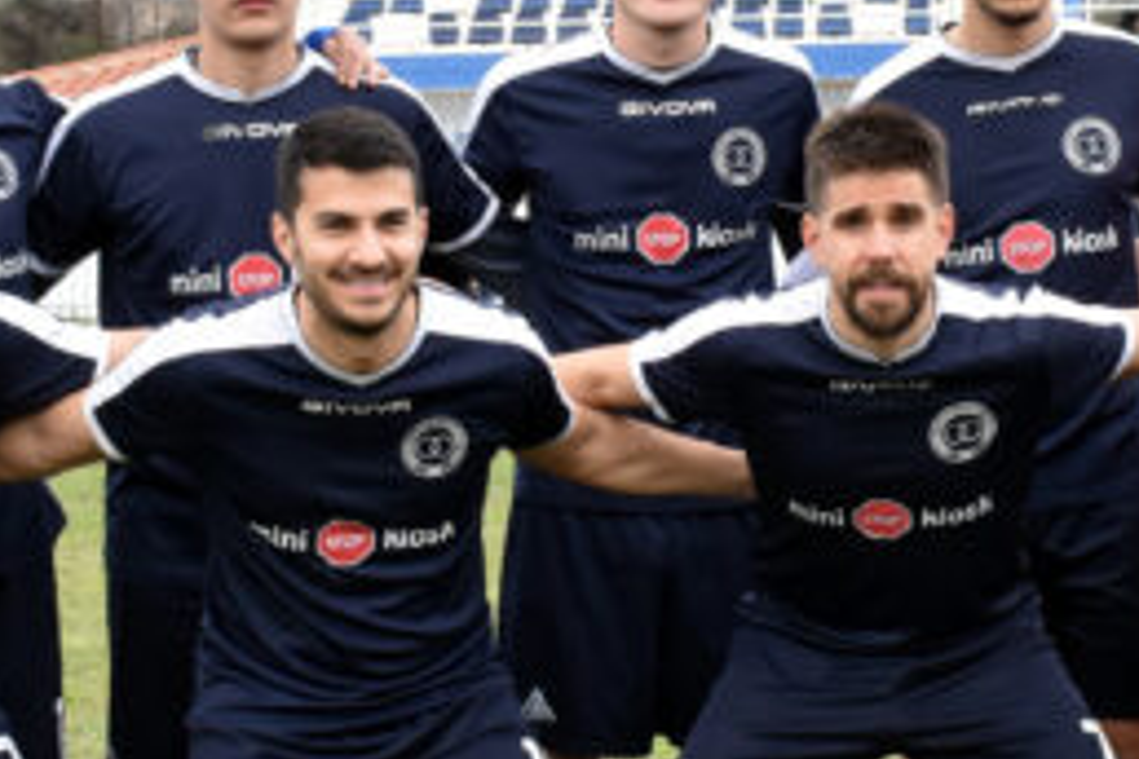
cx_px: 856
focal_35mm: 125
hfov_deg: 16.3
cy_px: 380
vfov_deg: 10.9
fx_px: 3966
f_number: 11
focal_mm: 31
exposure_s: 1/200
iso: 1000
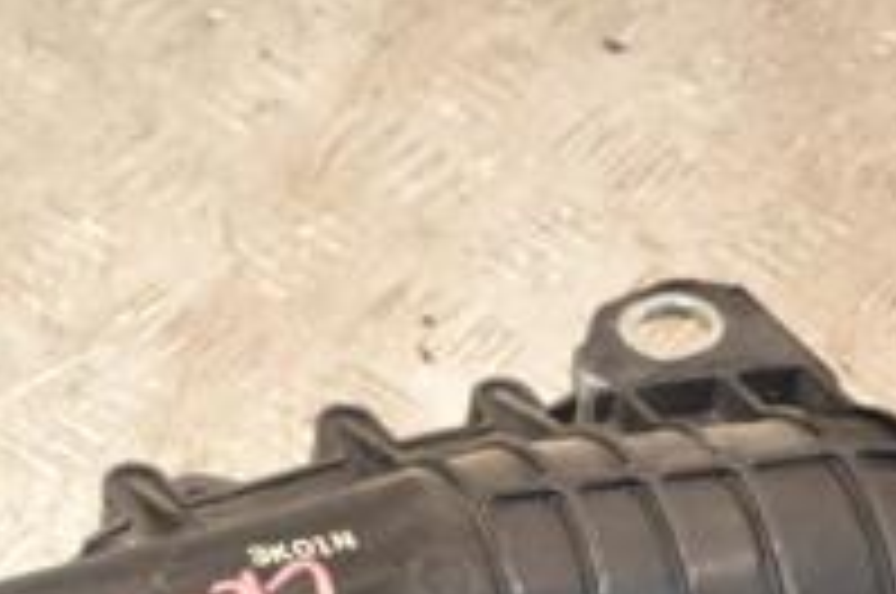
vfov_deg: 9.9
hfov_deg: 15.0
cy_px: 747
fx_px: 3379
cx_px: 117
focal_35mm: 136
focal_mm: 30
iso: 800
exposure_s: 1/125
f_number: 5
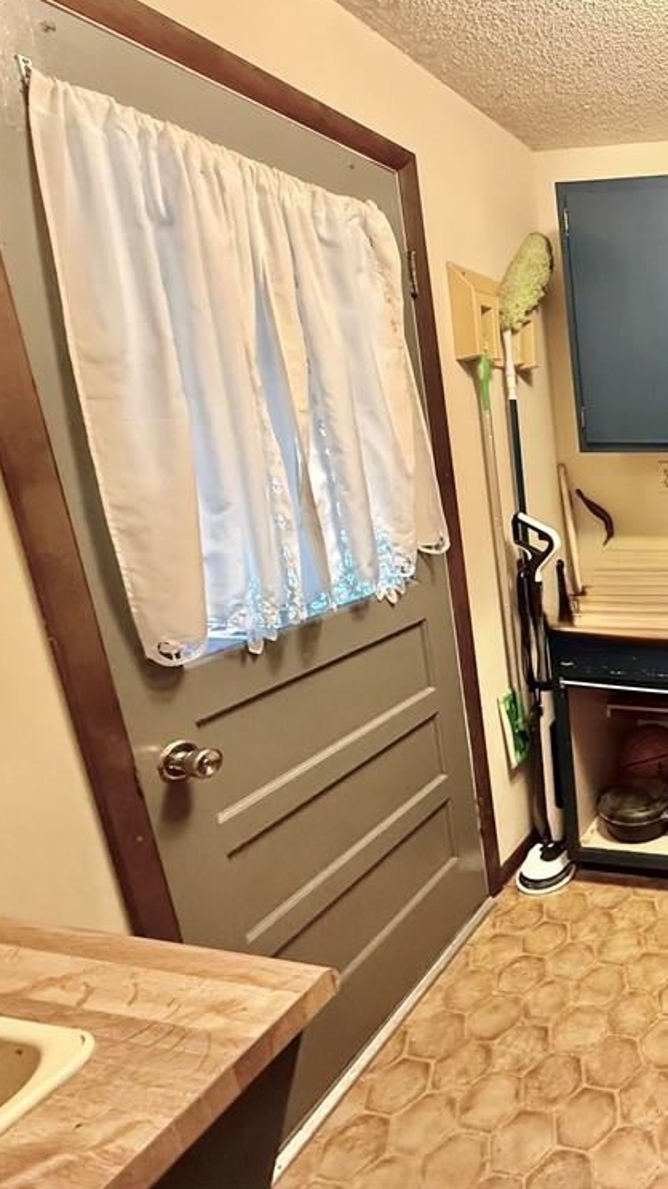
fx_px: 662
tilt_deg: -14.6
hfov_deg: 40.4
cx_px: 773
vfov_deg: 83.8
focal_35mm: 21
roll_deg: -0.4
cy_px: 579
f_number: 2.2
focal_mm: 2.22
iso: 640
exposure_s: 1/60
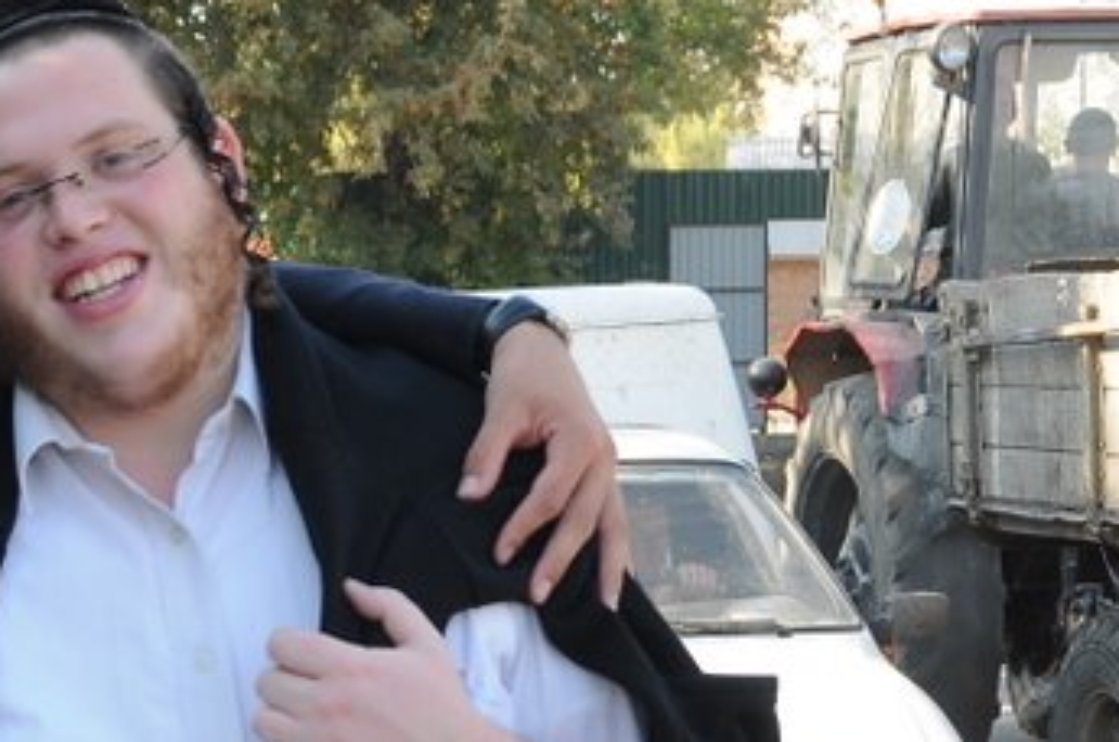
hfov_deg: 15.7
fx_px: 4017
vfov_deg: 10.5
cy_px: 534
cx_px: 143
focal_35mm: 129
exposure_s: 1/250
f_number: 5.6
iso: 250
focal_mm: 29
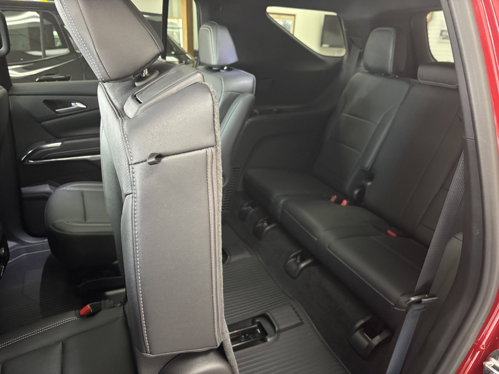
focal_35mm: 26
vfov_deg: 53.1
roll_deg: -2.3
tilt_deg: -22.7
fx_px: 375
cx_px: 250
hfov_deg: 67.3
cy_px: 187
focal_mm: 5.96
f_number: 1.6
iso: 500
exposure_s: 1/30
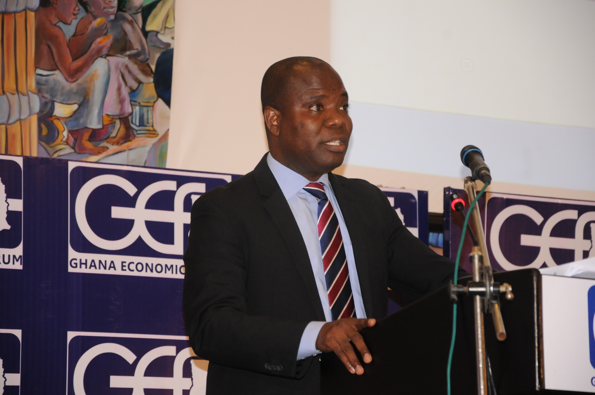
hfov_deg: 13.1
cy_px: 198
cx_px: 298
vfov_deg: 8.7
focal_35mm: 158
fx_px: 2600
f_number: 5.6
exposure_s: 1/30
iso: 1000
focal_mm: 105
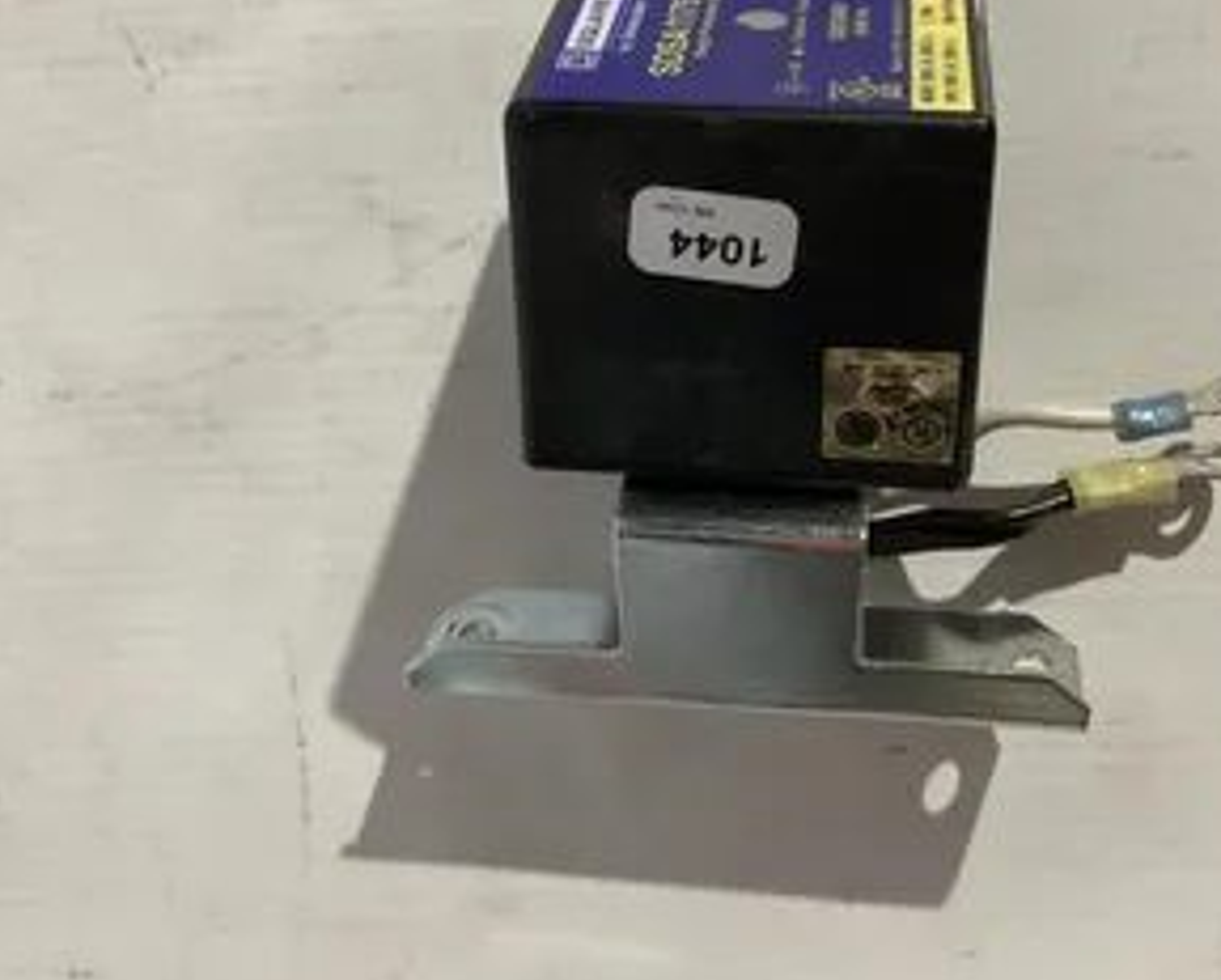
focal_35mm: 42
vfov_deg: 35.7
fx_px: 1519
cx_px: 704
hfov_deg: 43.7
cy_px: 428
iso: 320
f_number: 2.4
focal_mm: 3.3
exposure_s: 1/50
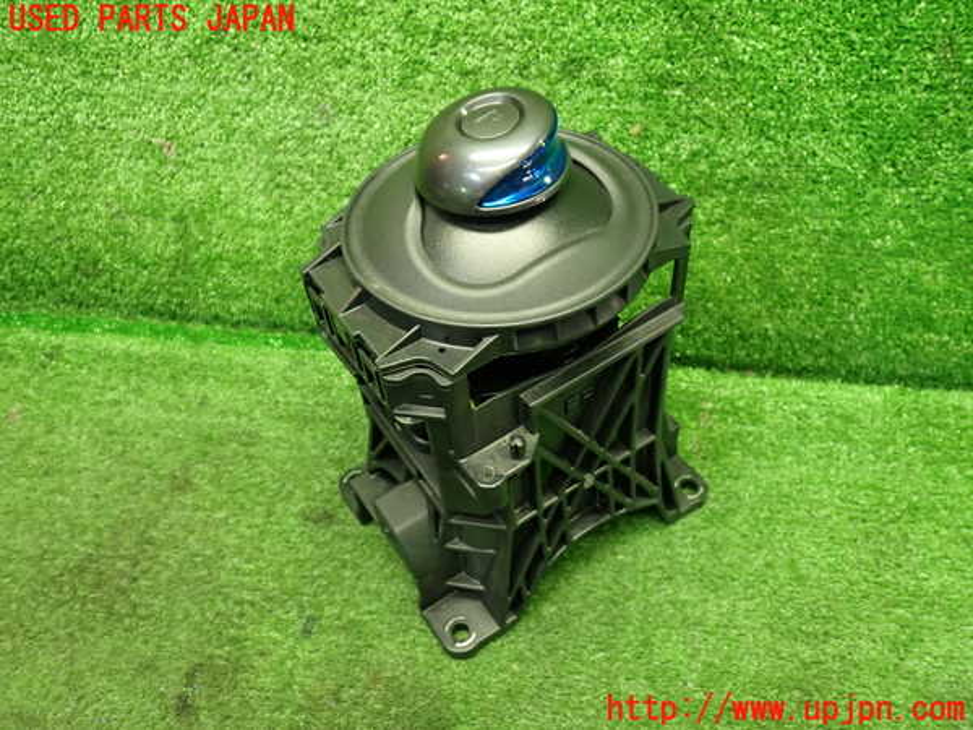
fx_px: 843
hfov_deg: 60.0
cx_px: 486
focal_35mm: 30
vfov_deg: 46.8
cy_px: 365
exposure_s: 1/30
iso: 320
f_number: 2.3
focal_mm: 5.4
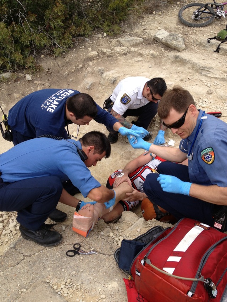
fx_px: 306
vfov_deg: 52.6
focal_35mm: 35
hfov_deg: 40.7
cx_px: 114
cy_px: 151
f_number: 2.4
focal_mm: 4.28
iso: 50
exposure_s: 1/557
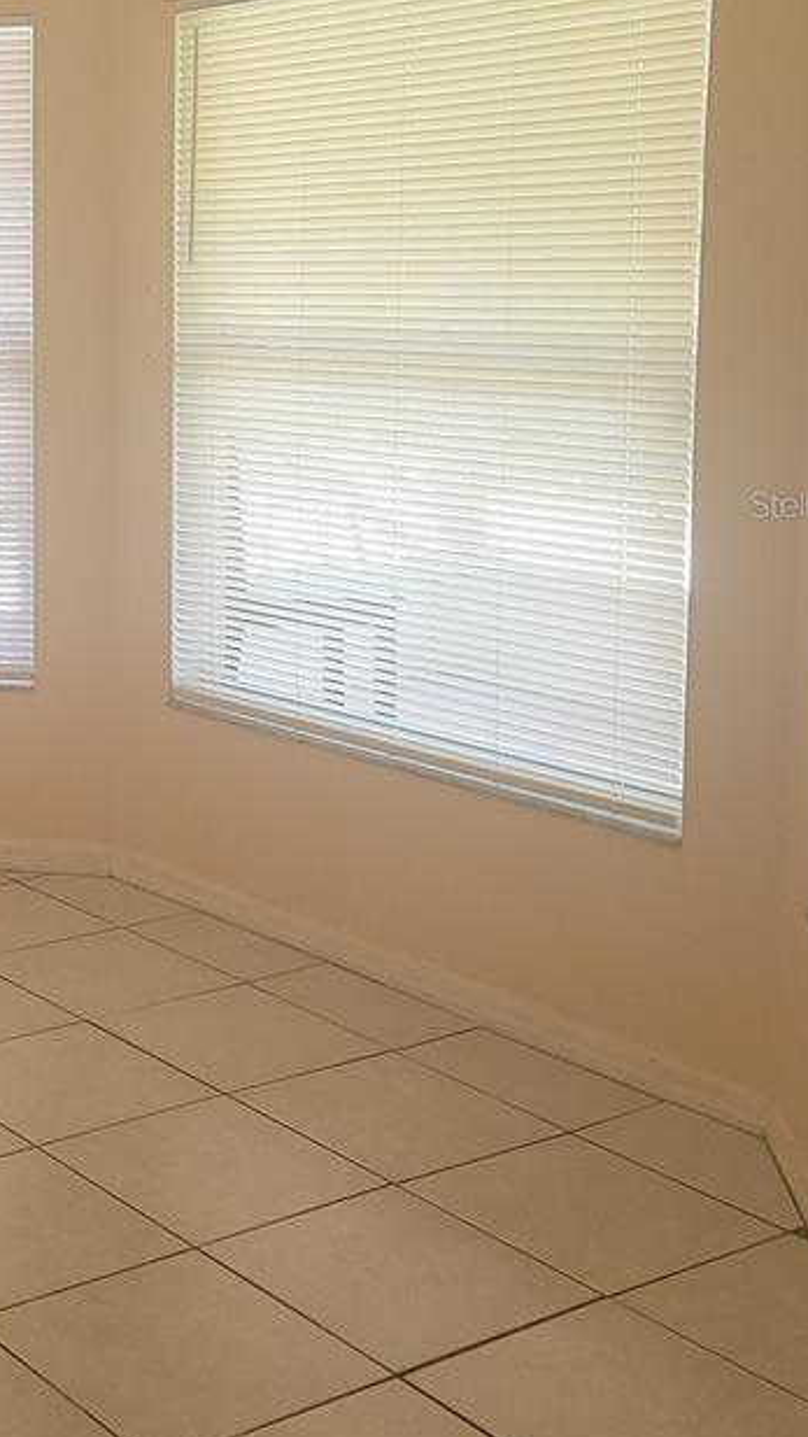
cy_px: 503
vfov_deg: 38.8
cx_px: -133
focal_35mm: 53
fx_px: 2019
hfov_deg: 21.2
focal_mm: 7
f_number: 1.8
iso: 64
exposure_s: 1/60
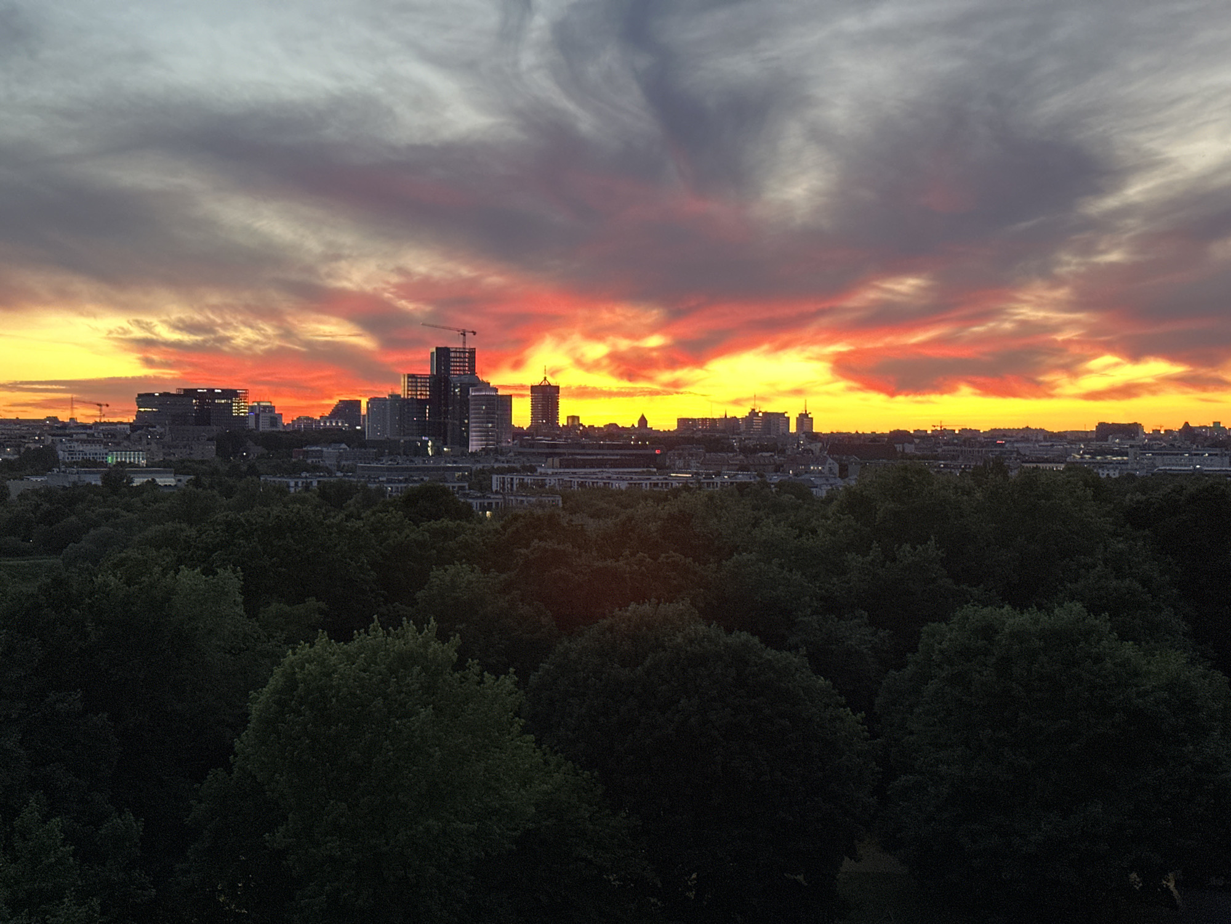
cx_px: 616
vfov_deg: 30.3
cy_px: 462
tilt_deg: -0.9
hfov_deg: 39.7
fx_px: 1707
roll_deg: -0.5
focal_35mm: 48
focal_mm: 6.86
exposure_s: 1/53
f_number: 1.78
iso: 250
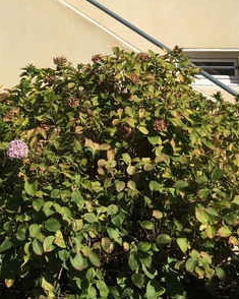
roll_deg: +0.4
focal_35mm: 77
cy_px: -104
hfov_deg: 19.3
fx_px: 681
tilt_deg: +14.5
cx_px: -3
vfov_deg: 21.9
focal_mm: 4.15
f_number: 2.2
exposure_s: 1/2331
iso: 25
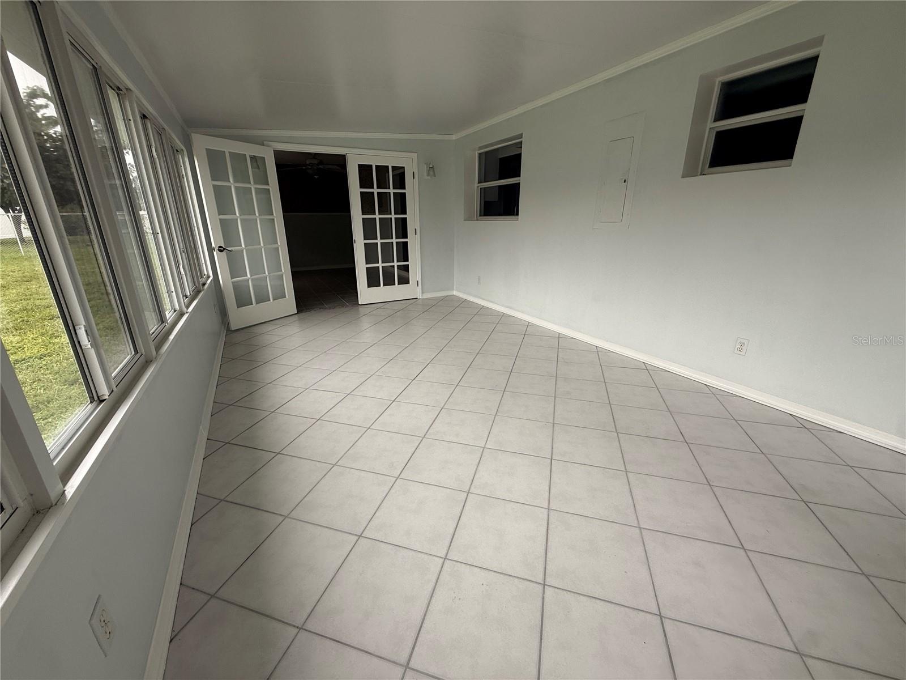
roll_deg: +0.8
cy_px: 340
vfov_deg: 85.7
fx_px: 366
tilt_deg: -18.6
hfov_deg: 102.1
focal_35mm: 14
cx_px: 453
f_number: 2.2
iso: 50
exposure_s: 1/329
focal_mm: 2.22
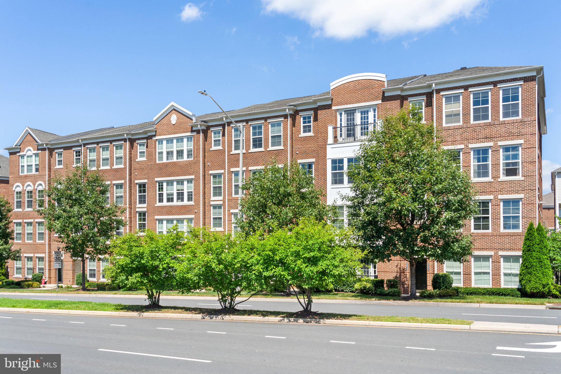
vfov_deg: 43.6
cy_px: 187
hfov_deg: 61.9
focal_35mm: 30
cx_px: 280
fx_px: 467
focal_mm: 30
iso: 640
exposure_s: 1/1600
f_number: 8
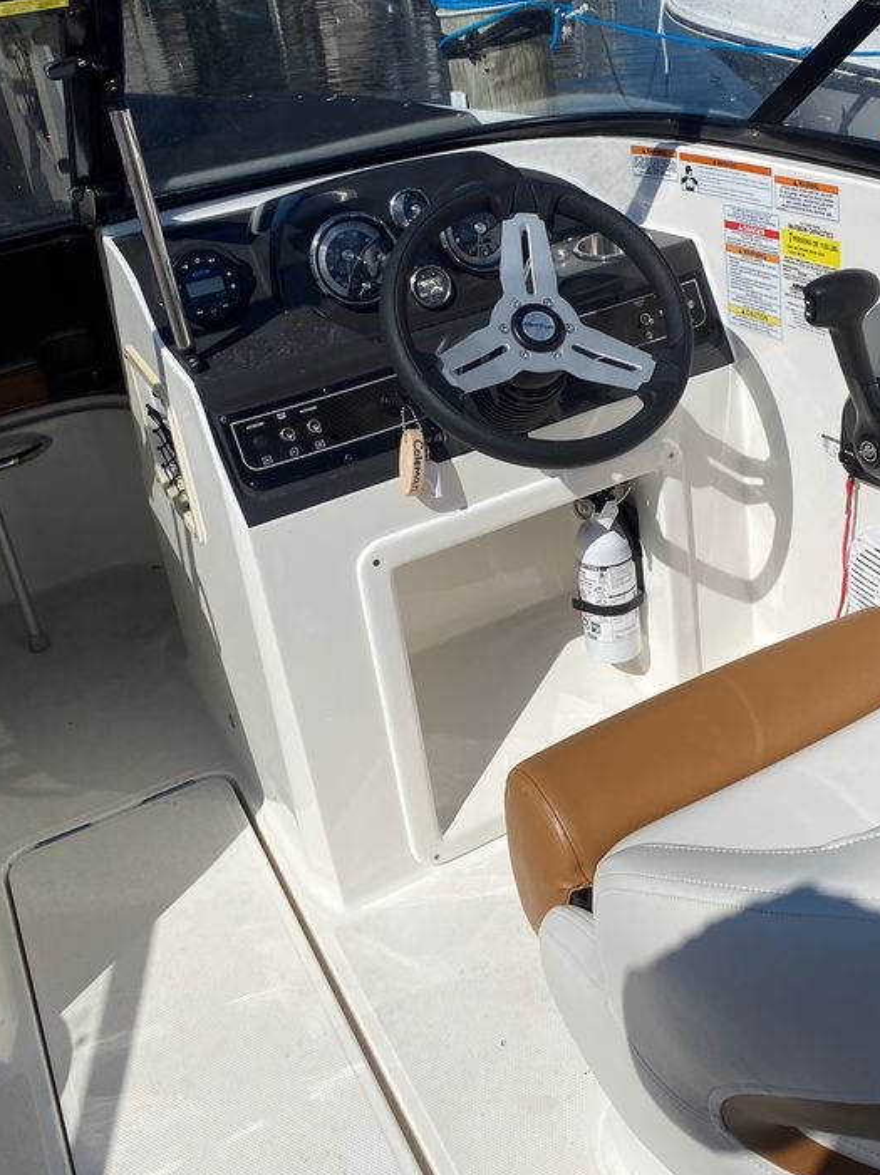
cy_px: 521
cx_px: 573
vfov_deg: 48.9
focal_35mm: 38
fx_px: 1289
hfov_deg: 37.4
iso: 40
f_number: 1.8
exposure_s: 1/14286
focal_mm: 4.25
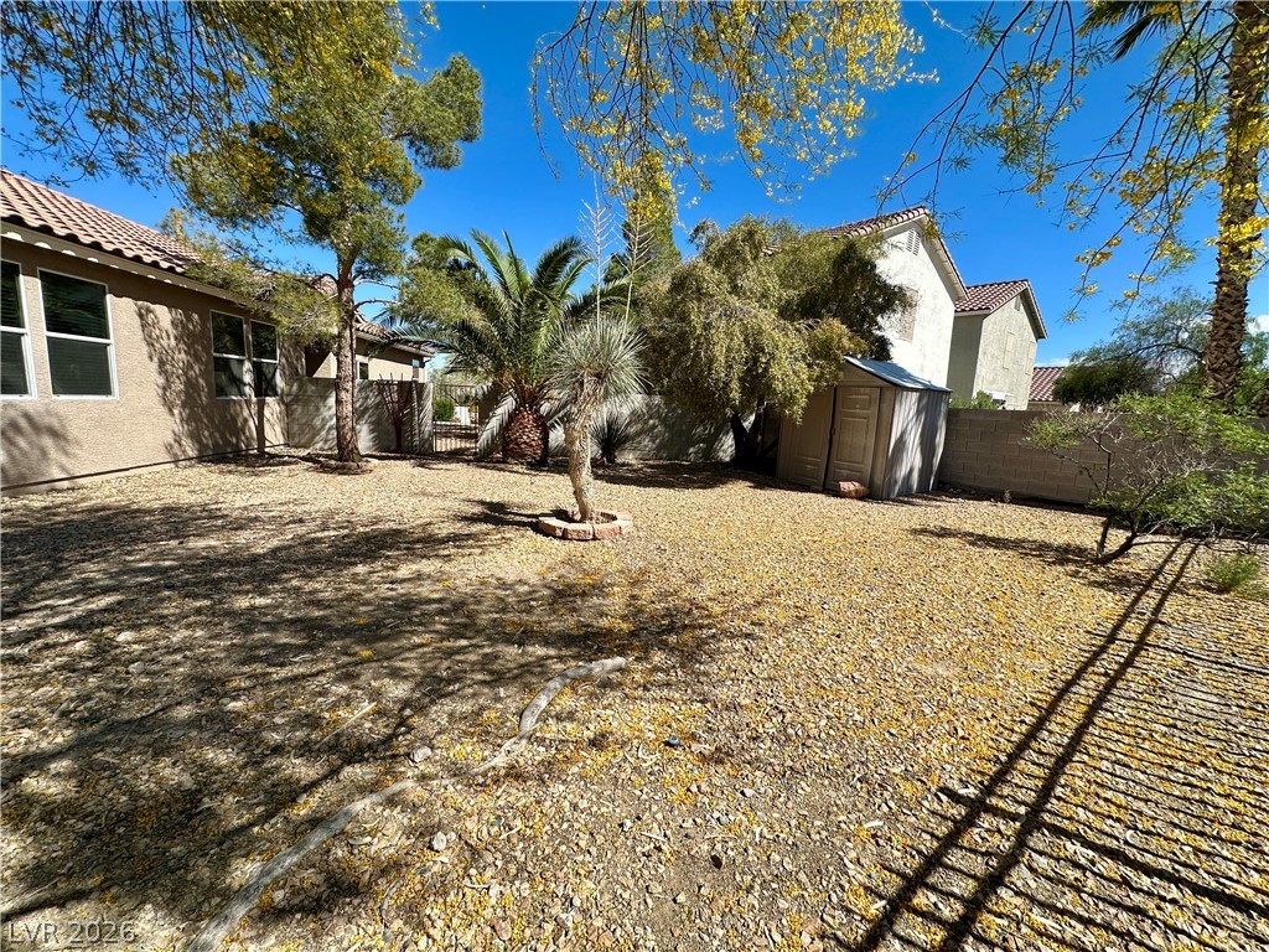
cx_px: 634
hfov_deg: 102.1
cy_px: 476
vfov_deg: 85.7
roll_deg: -2.0
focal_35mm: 14
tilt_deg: -7.5
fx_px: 513
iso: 50
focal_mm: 2.22
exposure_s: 1/1855
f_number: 2.2
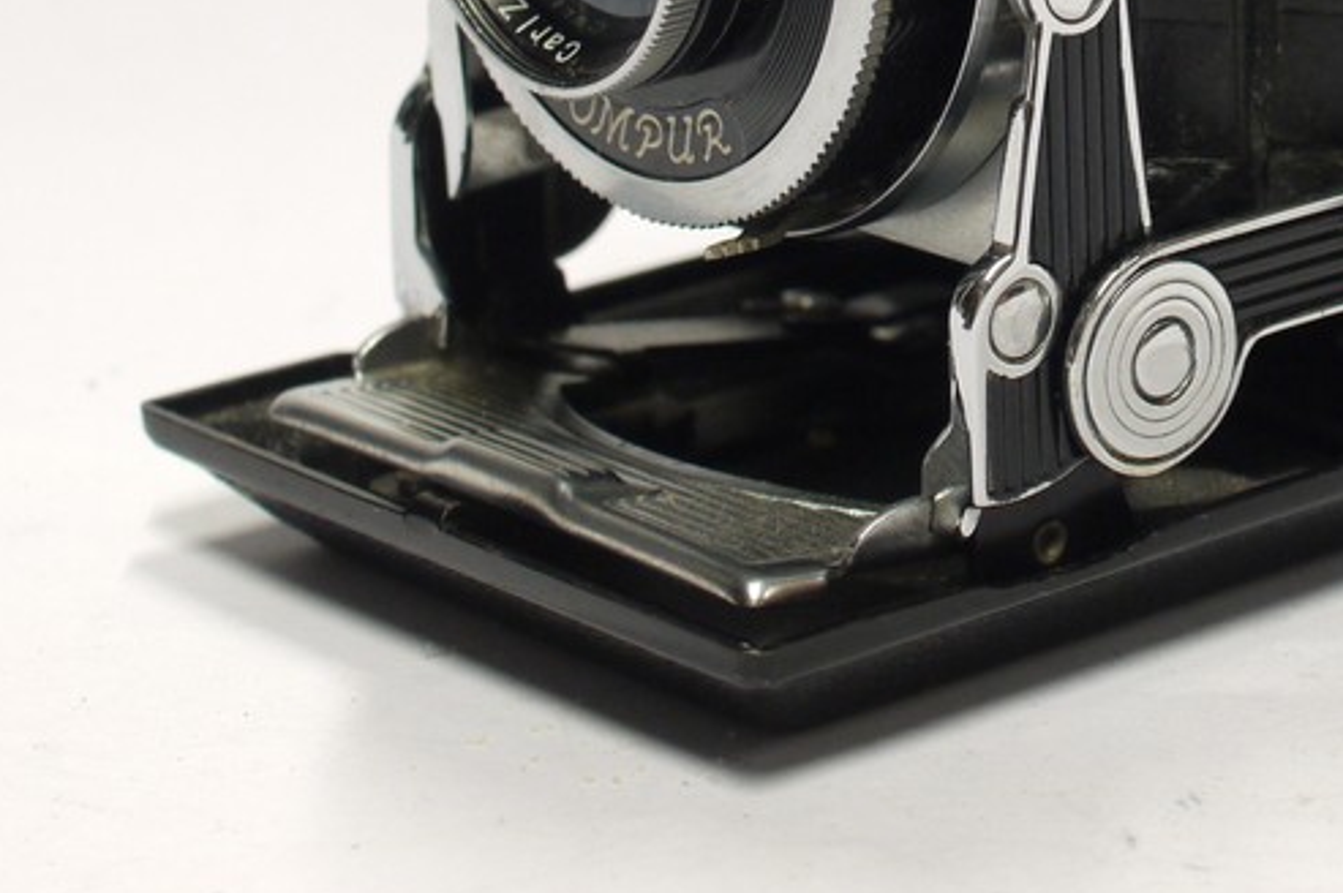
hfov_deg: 13.4
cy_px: -242
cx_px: 1267
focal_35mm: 152
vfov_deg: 8.9
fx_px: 5666
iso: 400
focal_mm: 30
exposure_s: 1/20
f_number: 5.6
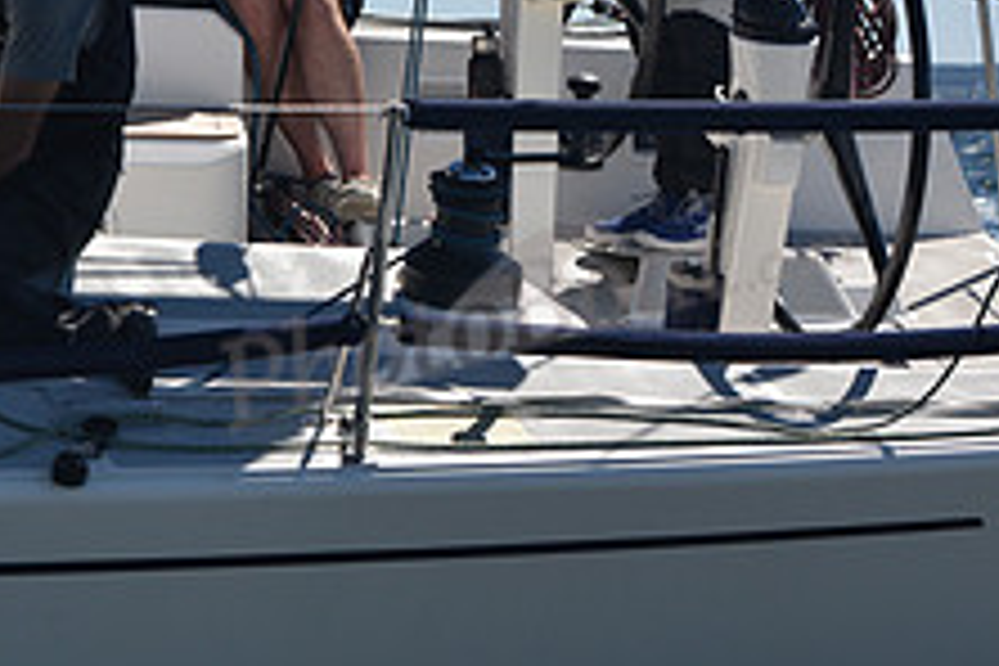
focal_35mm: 183
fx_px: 5078
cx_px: -9
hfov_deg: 11.1
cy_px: 142
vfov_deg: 7.5
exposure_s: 1/800
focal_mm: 70
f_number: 5.6
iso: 200
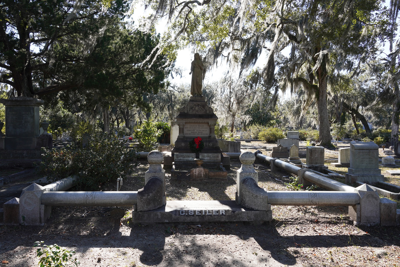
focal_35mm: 28
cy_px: 134
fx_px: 311
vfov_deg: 46.4
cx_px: 200
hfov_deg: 65.5
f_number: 10
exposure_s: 1/100
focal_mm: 28
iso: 200
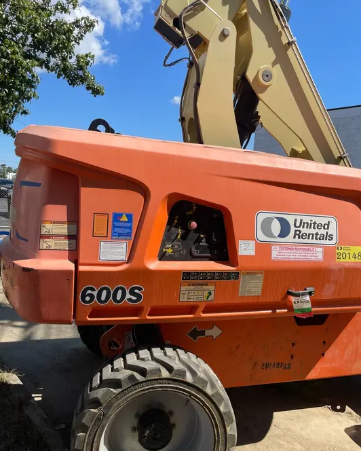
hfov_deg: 51.6
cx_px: 176
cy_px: 231
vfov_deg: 62.2
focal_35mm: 28
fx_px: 374
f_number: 1.6
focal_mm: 4.2
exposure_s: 1/3040
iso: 32
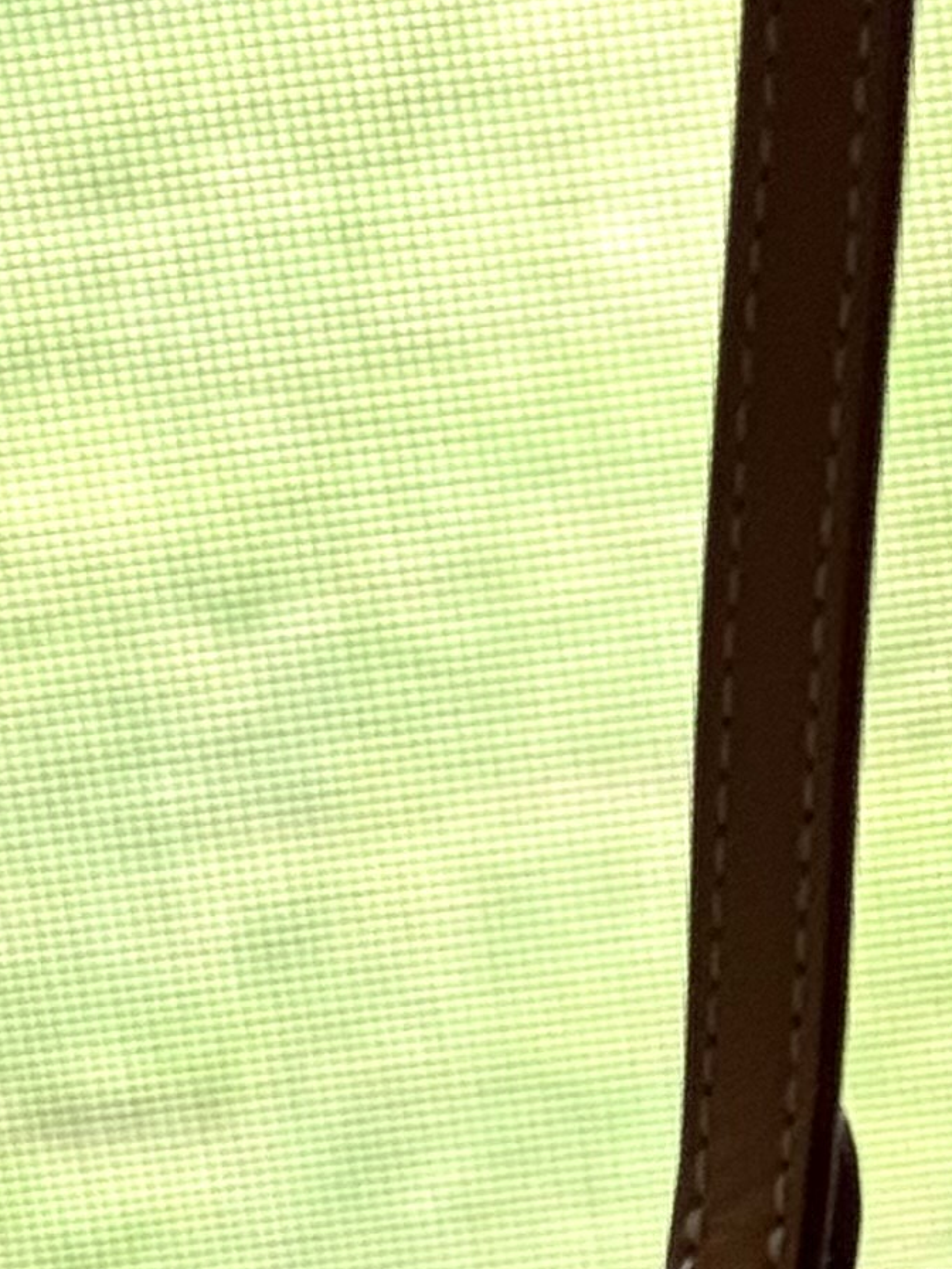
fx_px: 7920
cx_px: 1412
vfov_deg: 9.0
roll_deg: +7.6
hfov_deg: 6.8
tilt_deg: -35.7
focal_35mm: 216
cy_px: 1687
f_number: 1.78
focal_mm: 6.76
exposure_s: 1/60
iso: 100
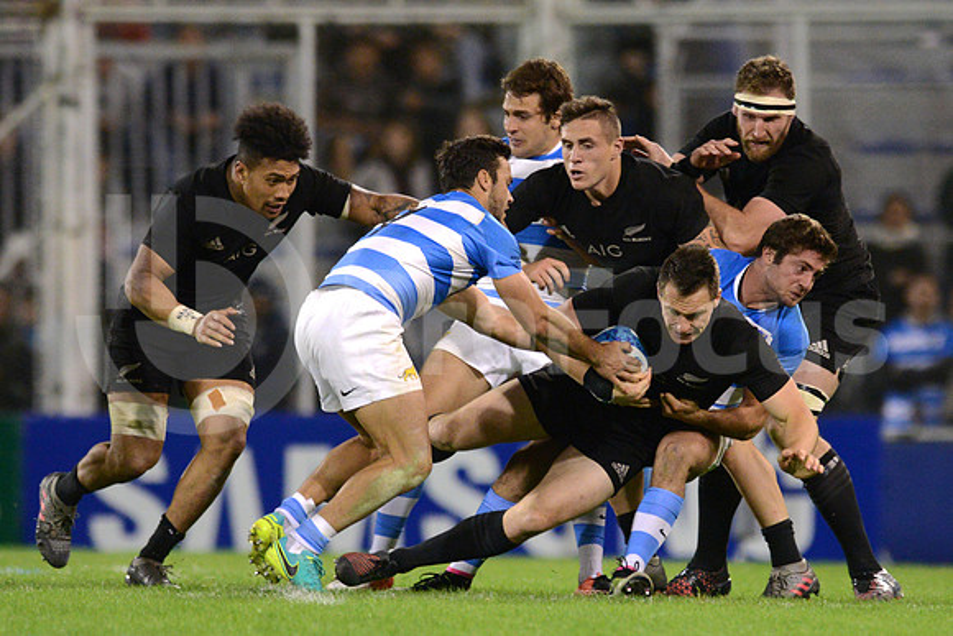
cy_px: 318
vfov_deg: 3.3
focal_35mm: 420
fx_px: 11120
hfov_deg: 4.9
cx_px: 476
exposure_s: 1/800
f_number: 4
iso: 4500
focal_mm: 420
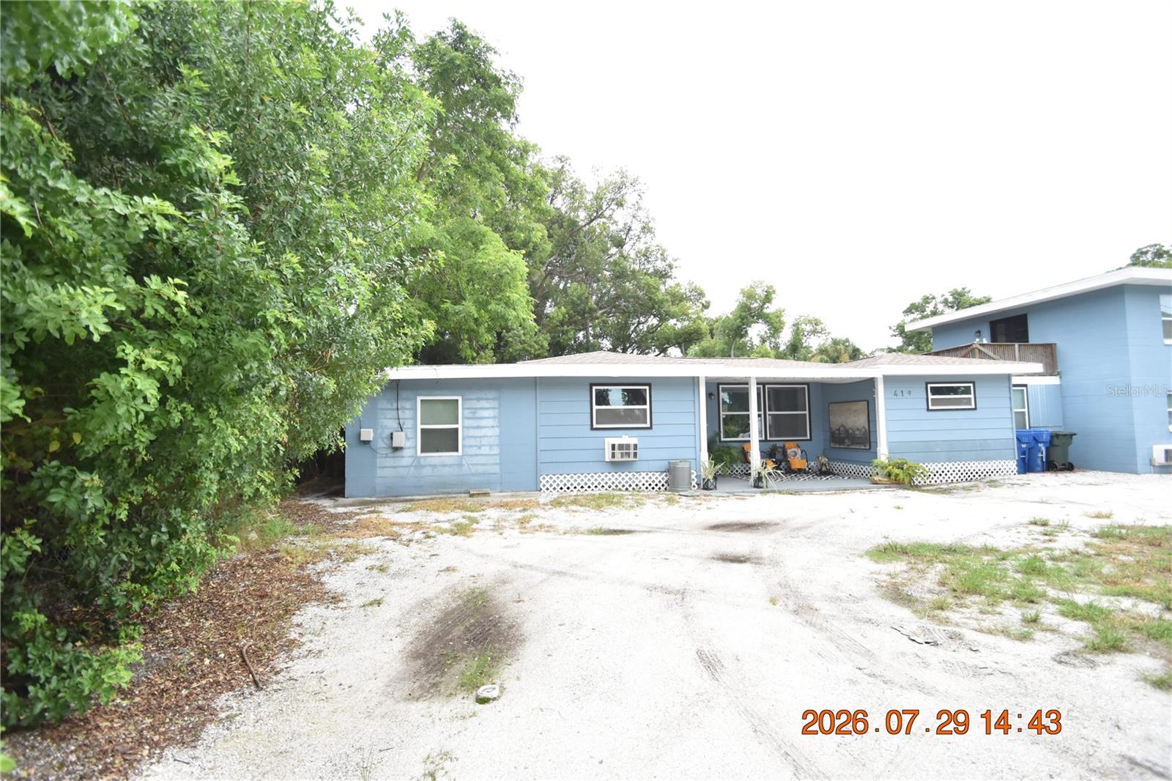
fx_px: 488
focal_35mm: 15
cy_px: 390
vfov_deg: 77.3
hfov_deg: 100.4
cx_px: 586
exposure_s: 1/1500
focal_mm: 10
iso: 800
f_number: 3.5
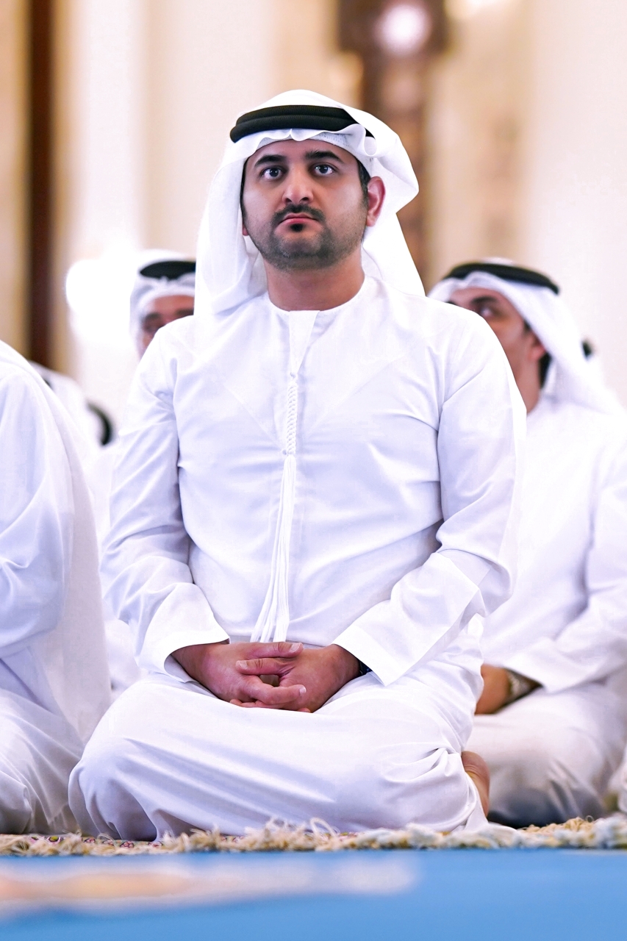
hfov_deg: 16.1
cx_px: 314
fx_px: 2221
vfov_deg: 23.9
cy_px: 470
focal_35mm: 85
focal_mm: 85
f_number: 1.4
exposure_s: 1/160
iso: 320
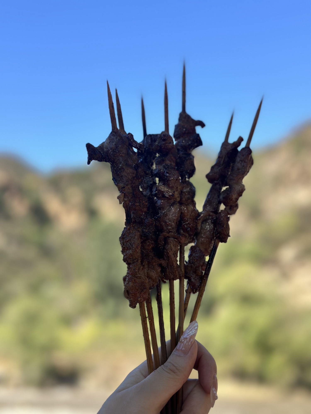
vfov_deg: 39.7
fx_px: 575
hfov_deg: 30.3
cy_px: 207
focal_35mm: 48
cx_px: 156
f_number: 1.78
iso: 80
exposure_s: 1/1848
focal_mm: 6.86
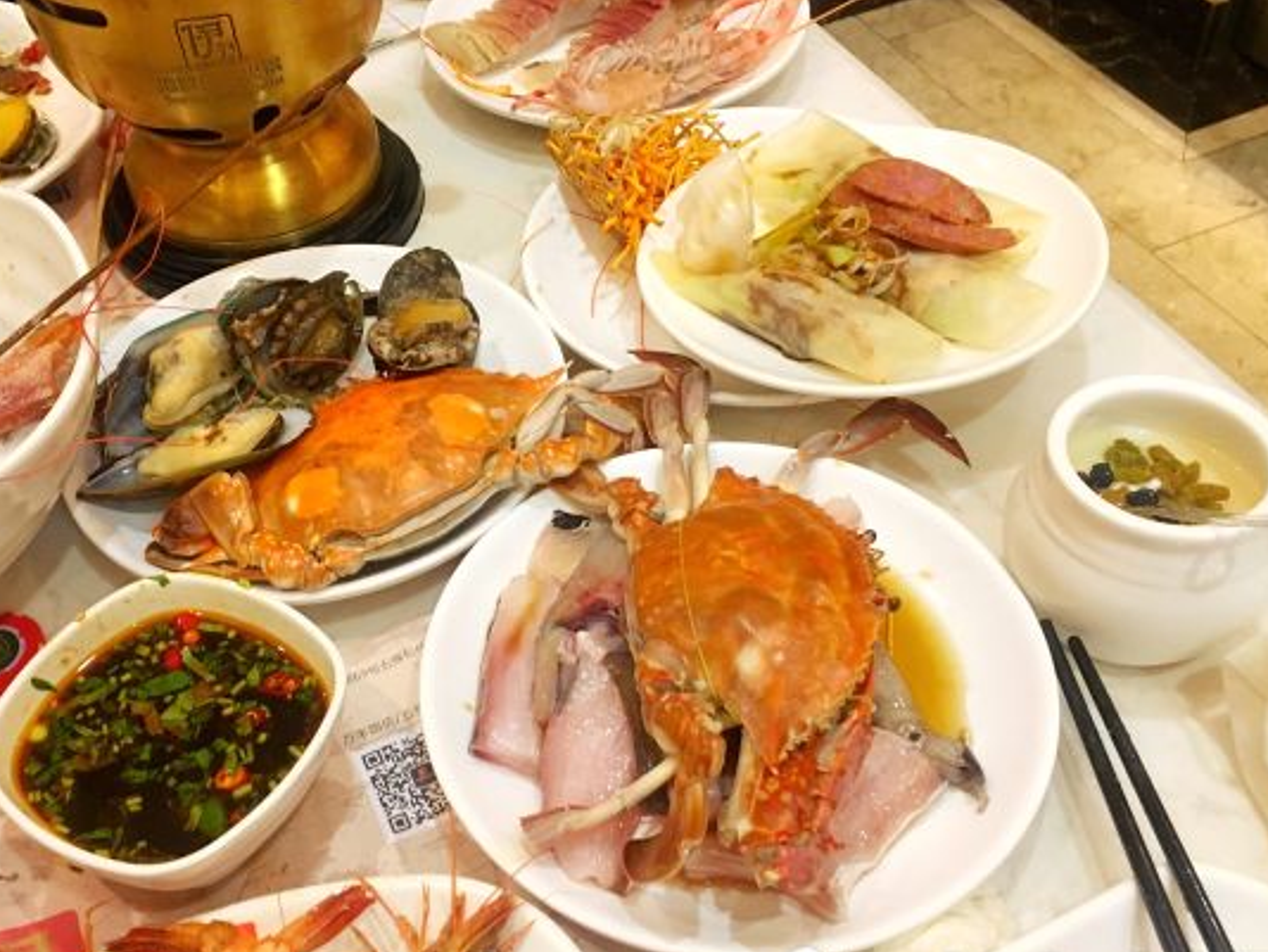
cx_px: 527
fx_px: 1393
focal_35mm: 38
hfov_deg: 48.7
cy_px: 504
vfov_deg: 37.7
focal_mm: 4.15
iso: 160
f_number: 2.2
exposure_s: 1/33
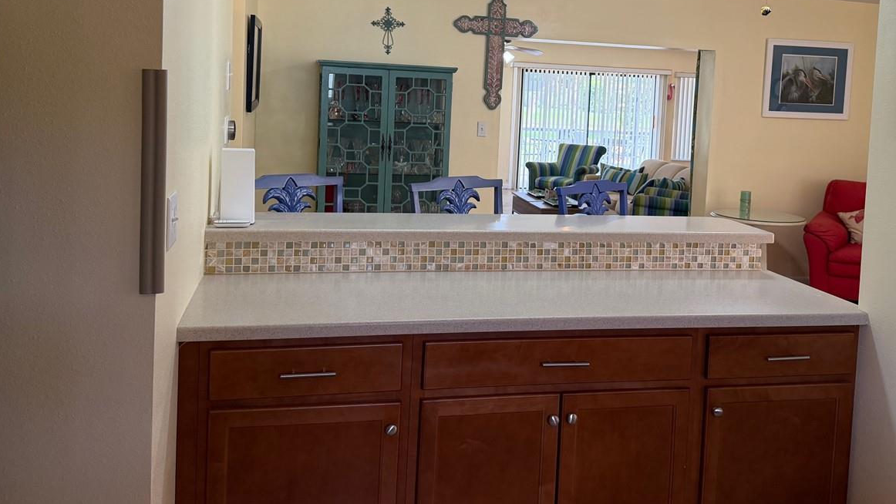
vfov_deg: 32.4
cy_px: 143
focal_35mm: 36
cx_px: 514
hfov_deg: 55.1
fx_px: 855
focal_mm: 6.76
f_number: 1.78
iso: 200
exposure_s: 1/174
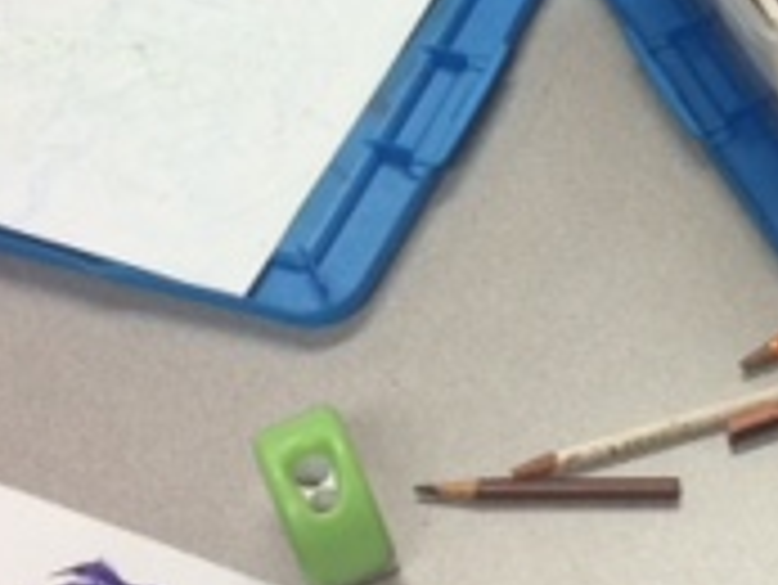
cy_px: 68
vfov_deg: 13.3
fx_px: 2496
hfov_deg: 16.7
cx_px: 1021
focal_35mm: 111
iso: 50
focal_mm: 4.12
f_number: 2.2
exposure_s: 1/30
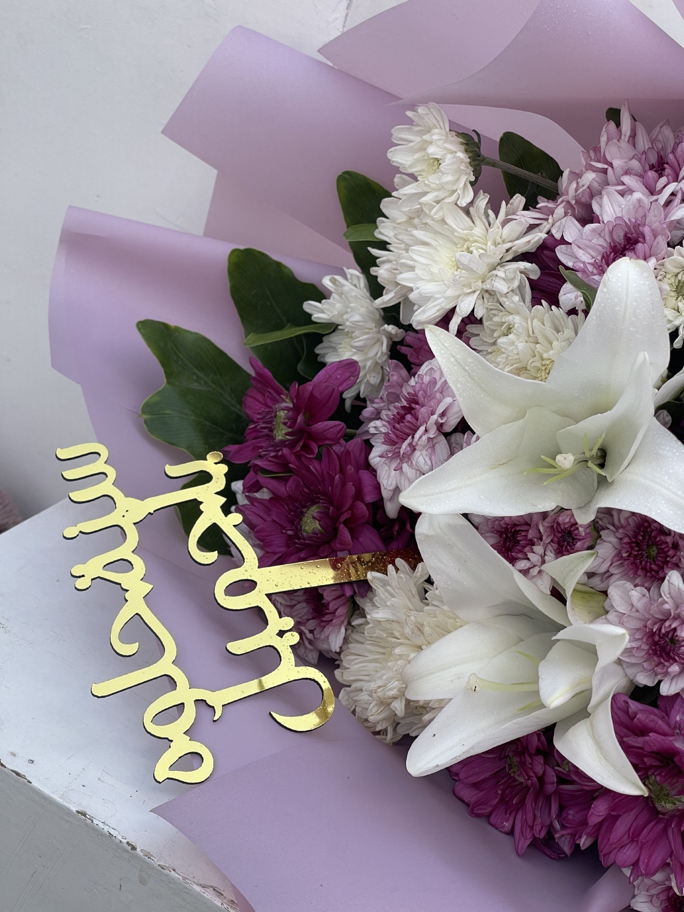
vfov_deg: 30.3
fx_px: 1686
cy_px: 456
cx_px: 342
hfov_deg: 22.9
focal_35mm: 64
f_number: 2.2
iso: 20
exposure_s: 1/483
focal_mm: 7.5
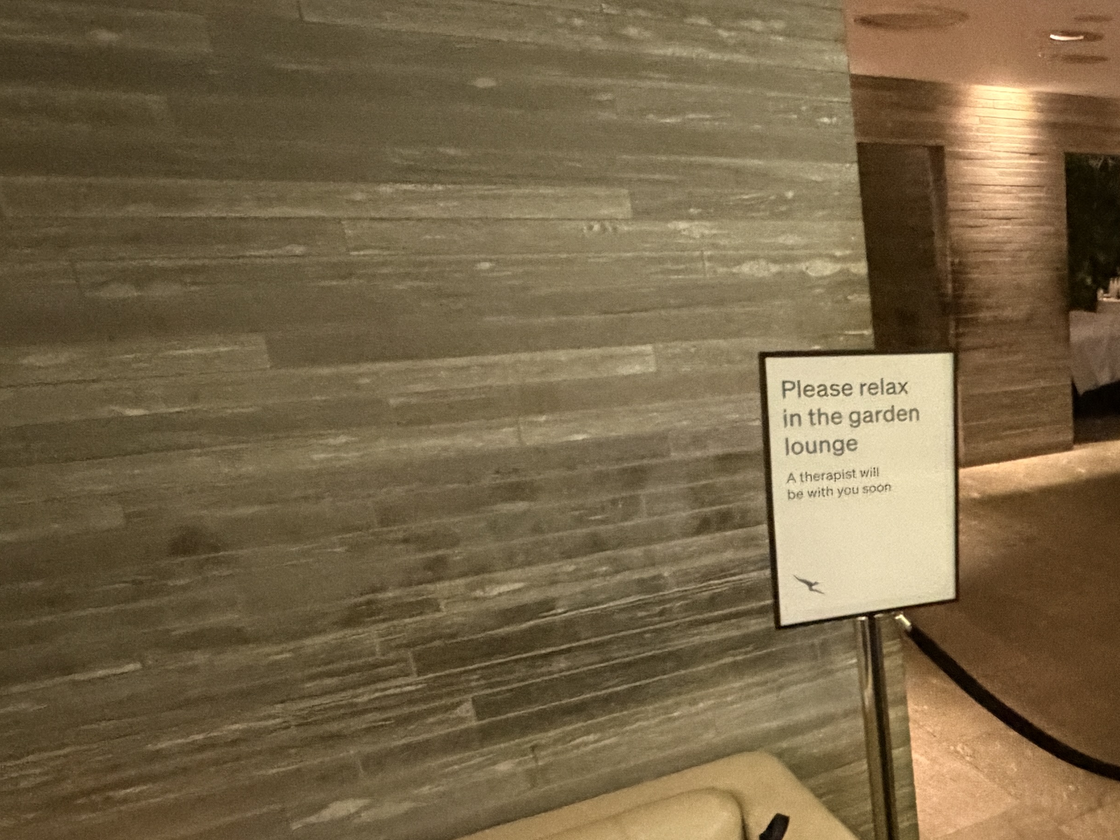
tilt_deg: -19.6
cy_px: 583
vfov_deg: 42.2
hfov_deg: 44.3
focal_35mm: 33
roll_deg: +0.0
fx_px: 1068
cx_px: 1193
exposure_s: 1/33
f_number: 2.2
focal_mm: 2.22
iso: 1250
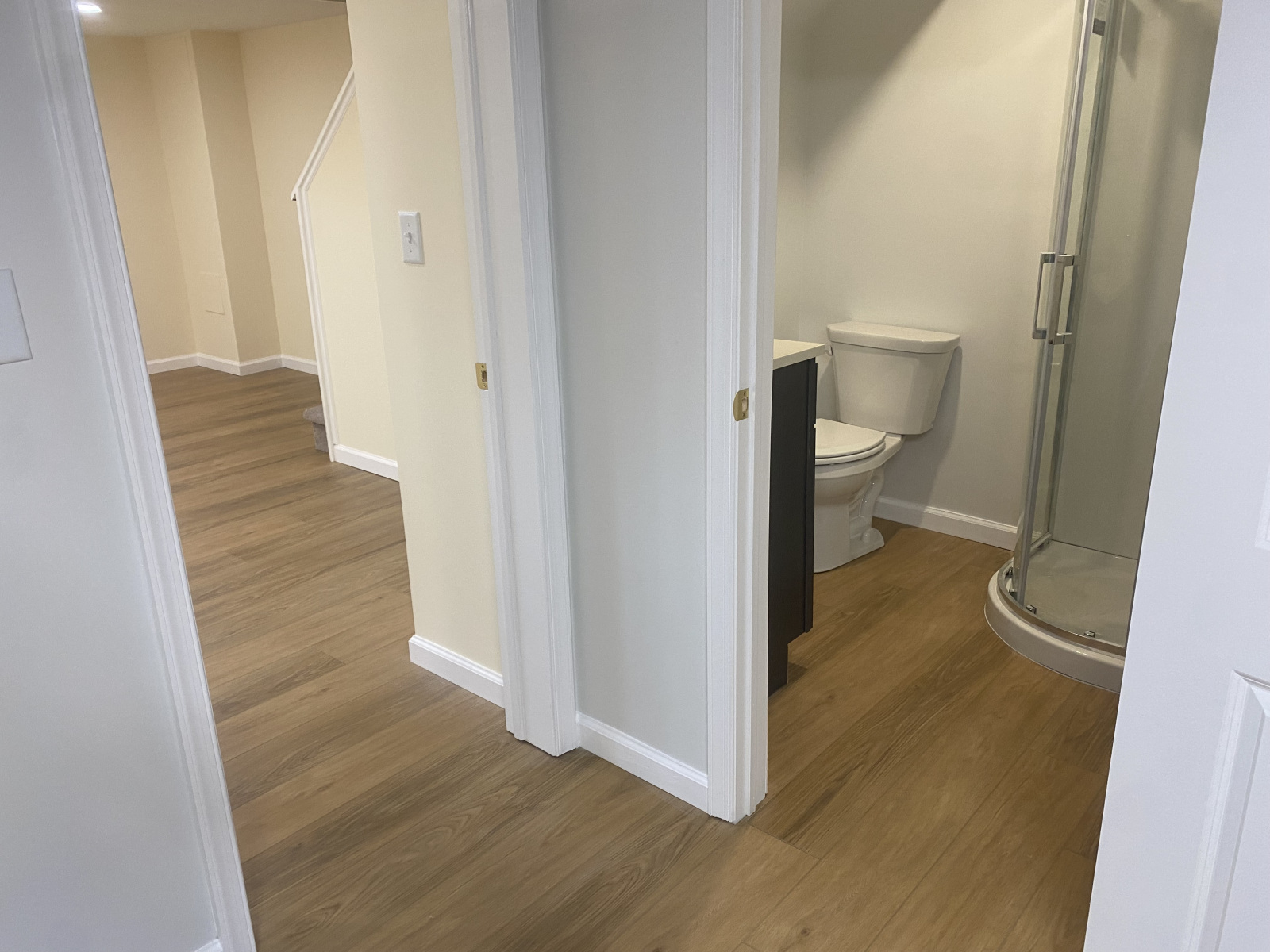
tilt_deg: -18.0
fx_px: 954
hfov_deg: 67.3
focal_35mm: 26
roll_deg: +1.1
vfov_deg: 53.1
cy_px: 476
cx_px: 635
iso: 100
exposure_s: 1/60
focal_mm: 4.25
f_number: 1.8
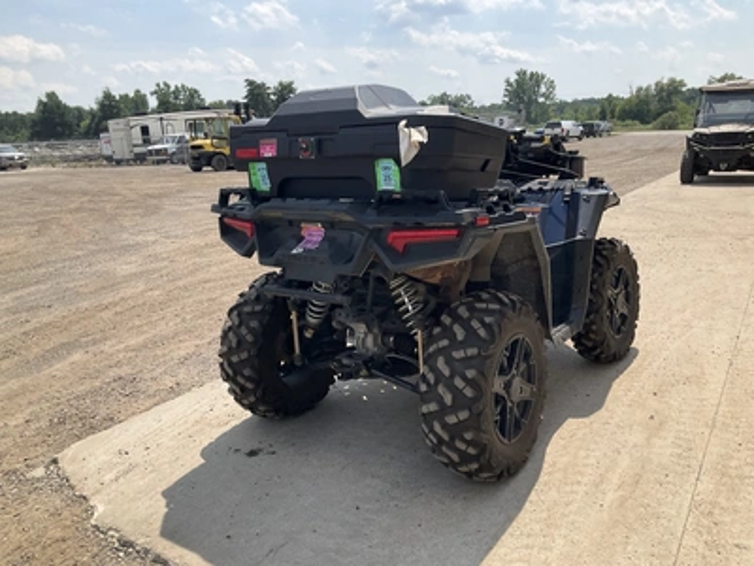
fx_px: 632
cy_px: 283
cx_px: 377
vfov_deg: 48.2
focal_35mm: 29
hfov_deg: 61.7
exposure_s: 1/1730
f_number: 1.8
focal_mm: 3
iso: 25
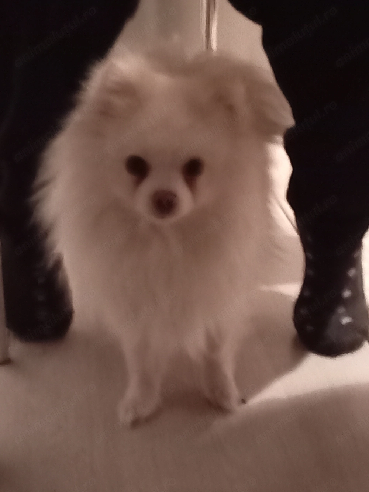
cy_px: 246
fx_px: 924
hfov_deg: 22.6
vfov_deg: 29.8
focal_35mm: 65
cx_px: 184
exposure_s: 1/12.5
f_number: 1.8
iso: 7506
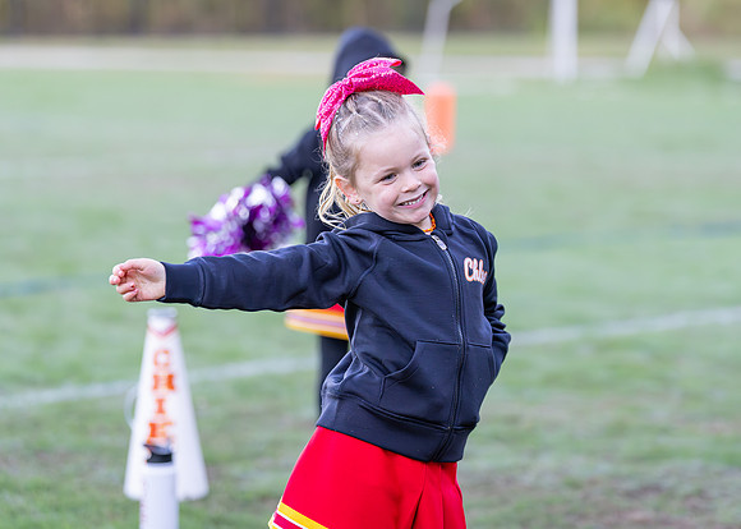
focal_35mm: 153
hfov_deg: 13.1
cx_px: 454
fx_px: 3219
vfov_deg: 9.4
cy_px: 224
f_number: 2.8
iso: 1600
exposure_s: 1/1600
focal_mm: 122
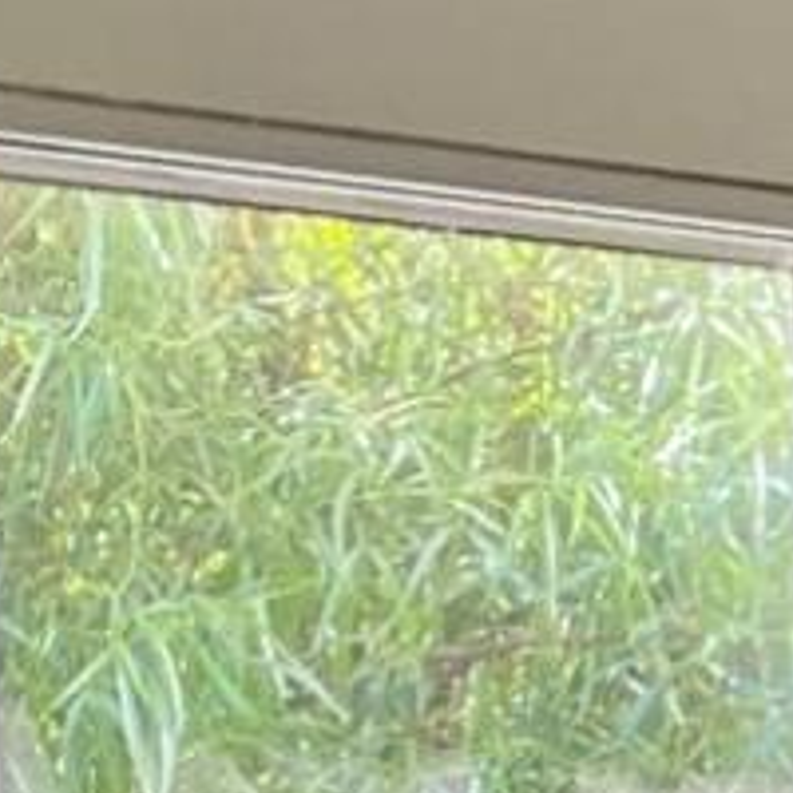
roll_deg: +0.4
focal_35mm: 230
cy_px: 2375
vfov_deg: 6.9
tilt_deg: -8.0
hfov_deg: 7.3
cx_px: 1582
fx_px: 5961
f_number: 1.6
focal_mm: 4.2
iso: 100
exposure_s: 1/120
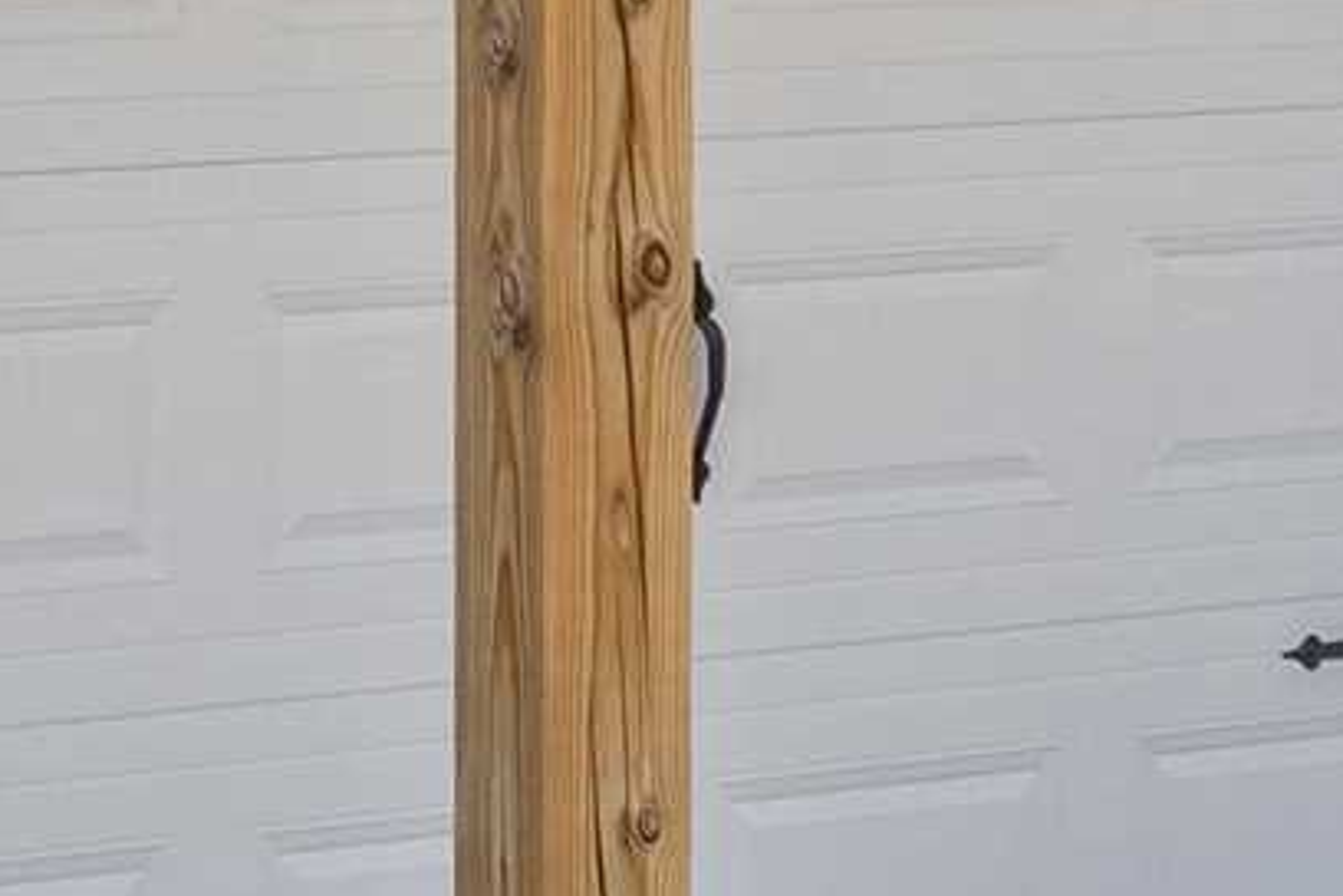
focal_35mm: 188
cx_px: 46
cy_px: -415
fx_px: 7013
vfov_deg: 7.2
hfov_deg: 10.9
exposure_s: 1/640
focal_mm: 12.29
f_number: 2.8
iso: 190
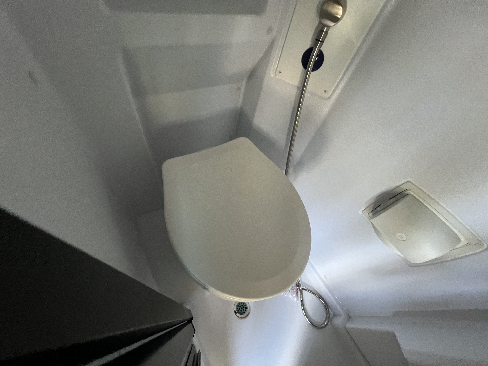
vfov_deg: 89.9
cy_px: 183
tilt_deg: -51.4
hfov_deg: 106.2
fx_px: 183
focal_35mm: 13
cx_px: 244
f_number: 1.8
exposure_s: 1/60
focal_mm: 1.57
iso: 640
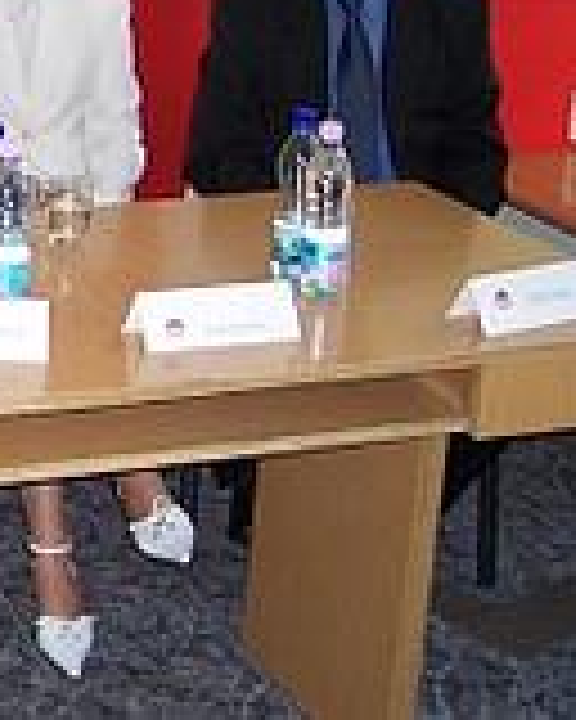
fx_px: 1769
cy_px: 50
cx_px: -274
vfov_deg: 22.4
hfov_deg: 16.9
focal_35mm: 83
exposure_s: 1/60
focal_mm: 5.6
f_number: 2.7
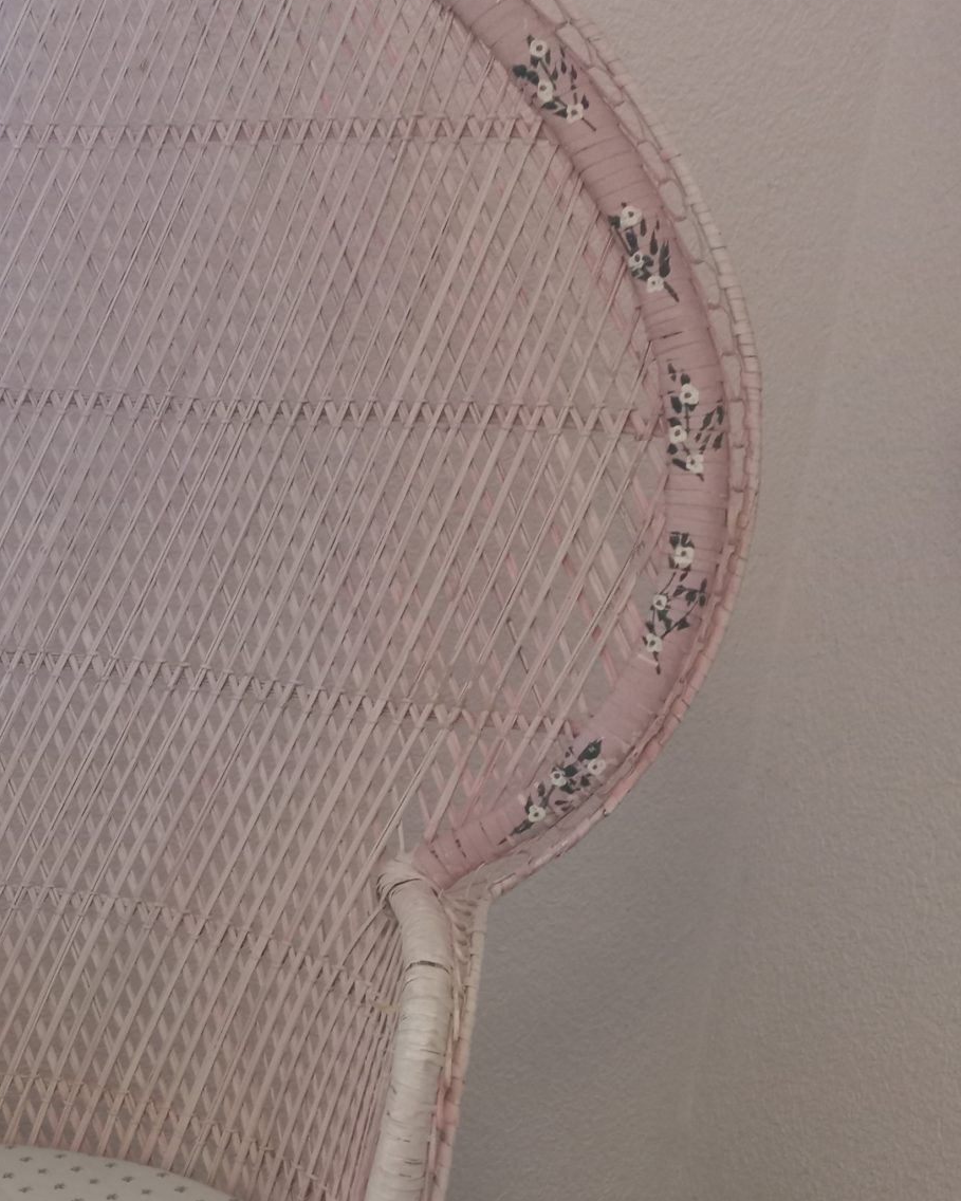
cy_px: 881
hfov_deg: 26.1
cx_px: -20
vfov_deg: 33.6
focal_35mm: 55
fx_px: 1955
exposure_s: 1/33.3
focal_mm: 4.6
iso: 400
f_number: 1.8
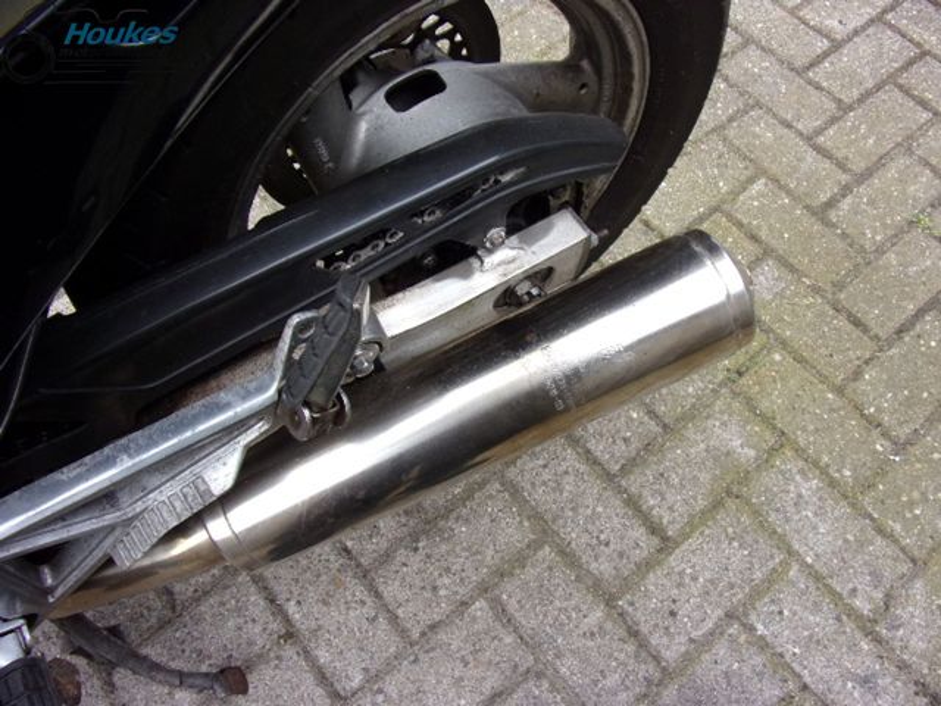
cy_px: 353
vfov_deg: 56.8
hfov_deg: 71.6
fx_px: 652
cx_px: 470
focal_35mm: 24
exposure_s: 1/120
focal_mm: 4.3
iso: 80
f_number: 3.3
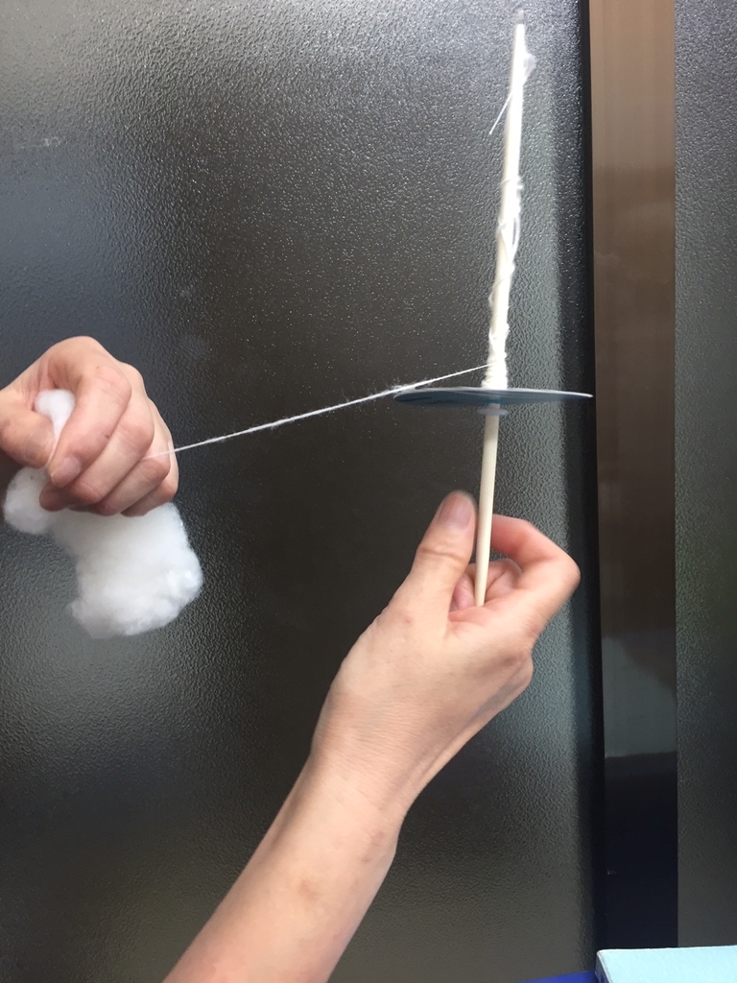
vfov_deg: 61.7
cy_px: 492
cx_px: 368
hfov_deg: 48.2
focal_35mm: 29
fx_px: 823
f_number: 2.2
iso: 125
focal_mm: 4.15
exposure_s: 1/33
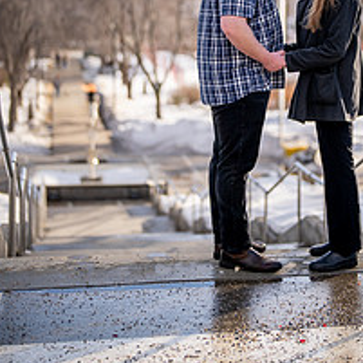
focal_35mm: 95
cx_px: 200
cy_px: 42
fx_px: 1127
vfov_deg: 18.0
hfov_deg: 18.3
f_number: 1.2
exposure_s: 1/6400
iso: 100
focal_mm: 50
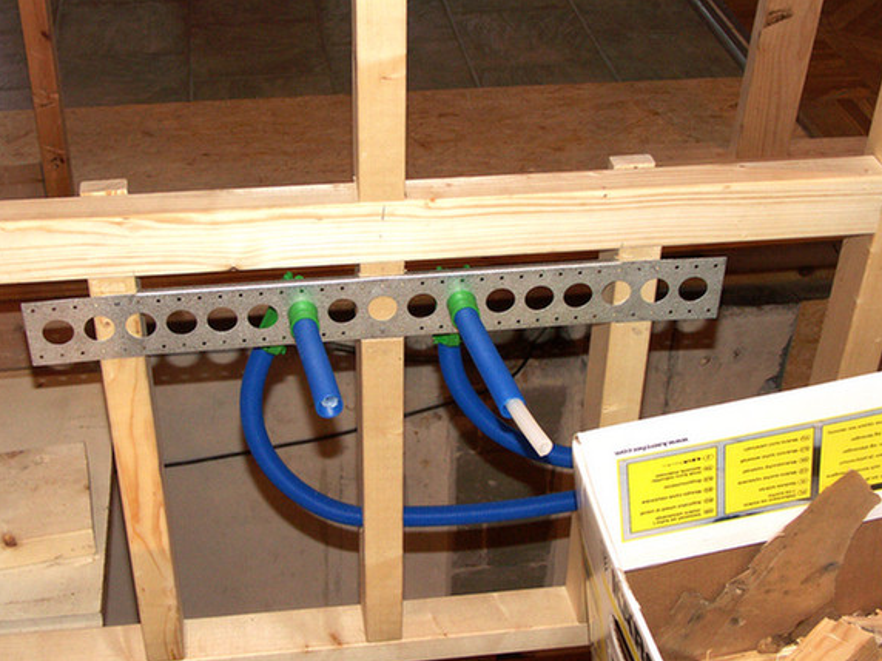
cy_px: 356
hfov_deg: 40.4
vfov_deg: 30.9
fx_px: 1198
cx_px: 392
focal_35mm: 47
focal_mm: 10.99
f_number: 2.8
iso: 200
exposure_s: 1/50
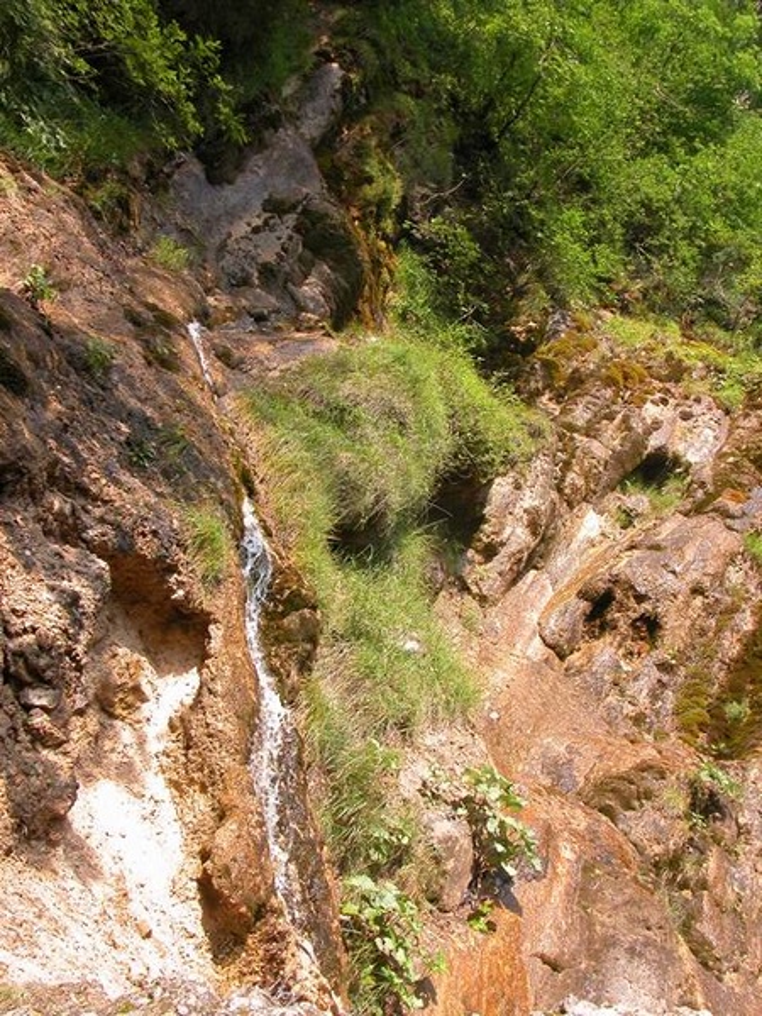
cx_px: 381
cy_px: 508
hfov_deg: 40.7
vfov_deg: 52.6
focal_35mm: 35
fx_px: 1027
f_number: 4.5
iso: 100
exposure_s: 1/162
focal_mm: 8.9
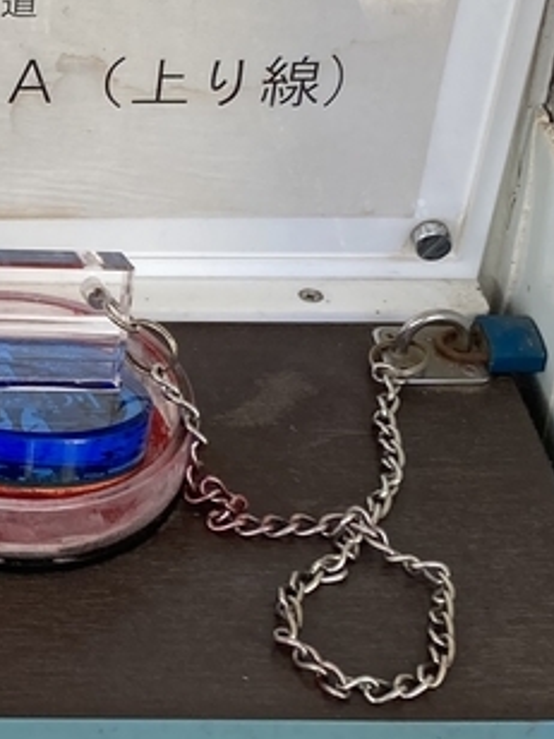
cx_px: -91
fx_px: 2326
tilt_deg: -35.7
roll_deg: +0.4
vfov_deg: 18.0
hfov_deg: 13.3
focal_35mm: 109
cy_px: 288
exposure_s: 1/428
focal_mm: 3.99
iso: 20
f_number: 1.8
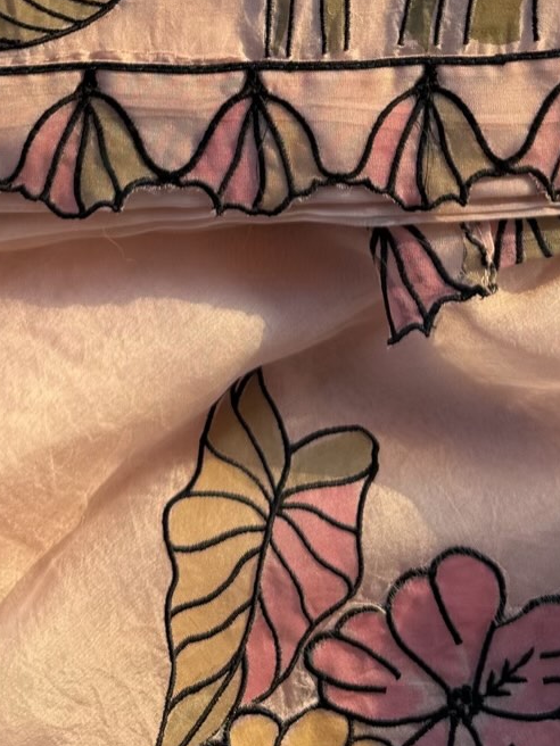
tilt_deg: -82.0
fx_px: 1682
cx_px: 372
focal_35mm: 78
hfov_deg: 18.8
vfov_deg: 21.7
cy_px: -303
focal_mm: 6.76
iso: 80
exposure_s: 1/350
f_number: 1.78
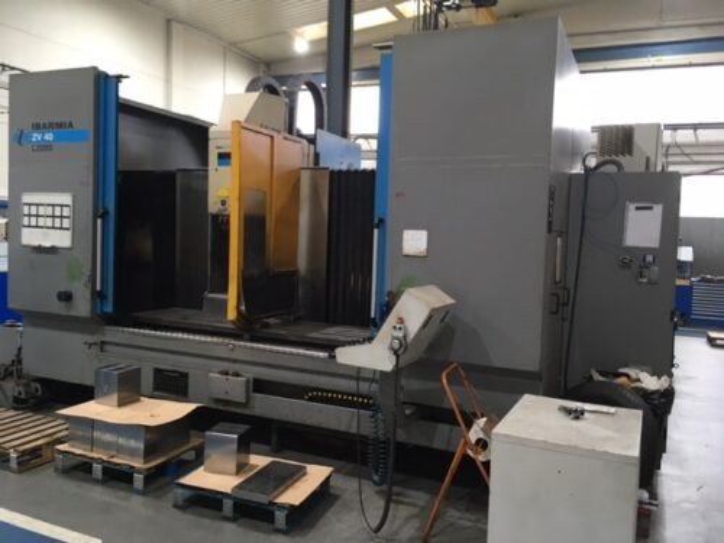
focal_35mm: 29
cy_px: 272
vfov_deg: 48.2
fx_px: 607
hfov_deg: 61.7
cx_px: 362
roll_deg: -1.4
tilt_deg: -2.9
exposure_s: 1/33
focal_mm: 4.15
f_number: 2.2
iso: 80
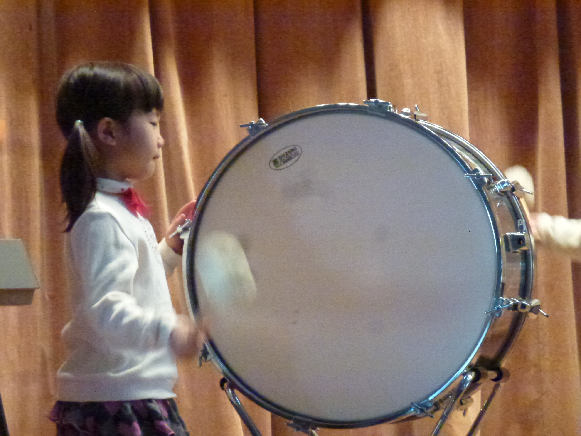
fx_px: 3592
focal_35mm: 214
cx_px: 290
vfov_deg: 6.9
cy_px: 218
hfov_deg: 9.2
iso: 1600
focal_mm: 38.3
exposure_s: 1/40
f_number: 5.5
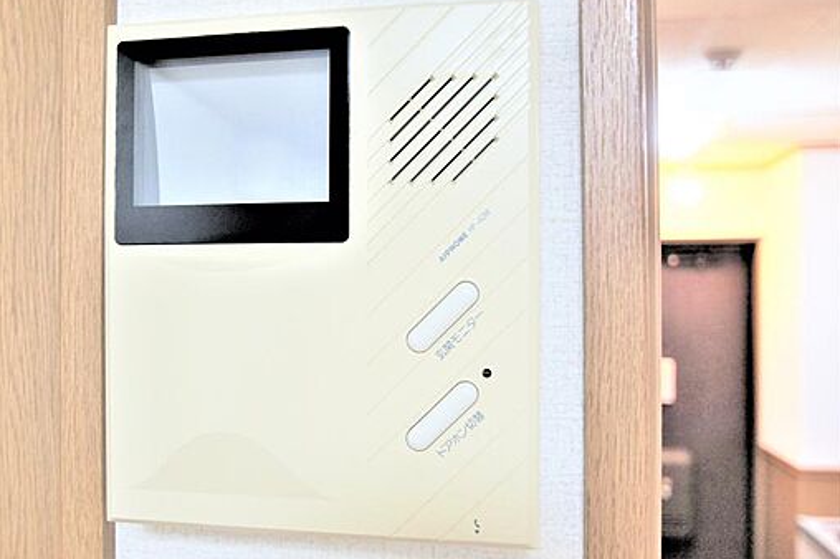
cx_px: 314
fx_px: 793
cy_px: 278
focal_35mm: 34
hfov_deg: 55.2
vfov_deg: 38.8
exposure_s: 1/30
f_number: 4.5
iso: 400
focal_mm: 18
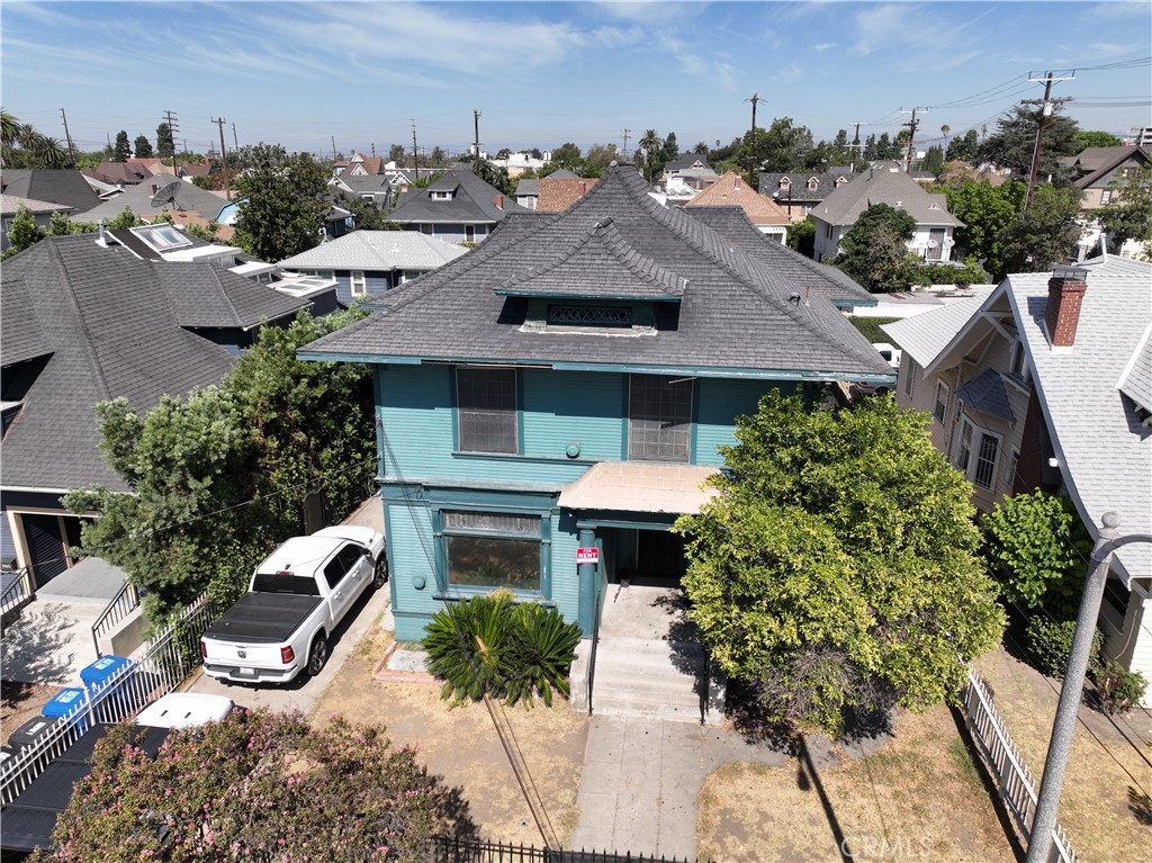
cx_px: 576
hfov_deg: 71.6
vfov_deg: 56.8
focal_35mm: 24
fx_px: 798
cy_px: 432
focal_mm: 12.29
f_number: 2.8
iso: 100
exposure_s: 1/60
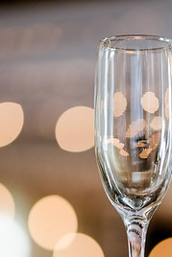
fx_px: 1260
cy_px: 208
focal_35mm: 176
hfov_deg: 7.8
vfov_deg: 11.6
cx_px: 129
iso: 2000
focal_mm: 105
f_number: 3
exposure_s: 1/500
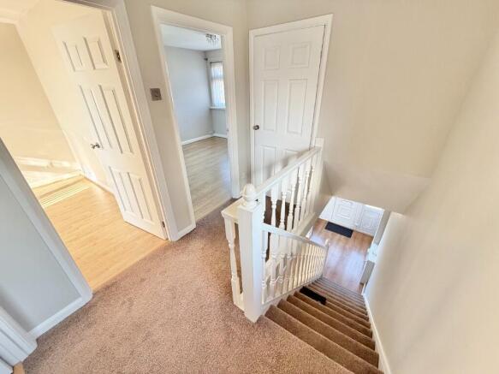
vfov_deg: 85.7
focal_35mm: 14
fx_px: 202
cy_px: 187
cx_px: 250
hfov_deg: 102.1
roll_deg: +1.0
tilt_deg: -27.7
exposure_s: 1/71
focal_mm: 2.22
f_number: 2.2
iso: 320
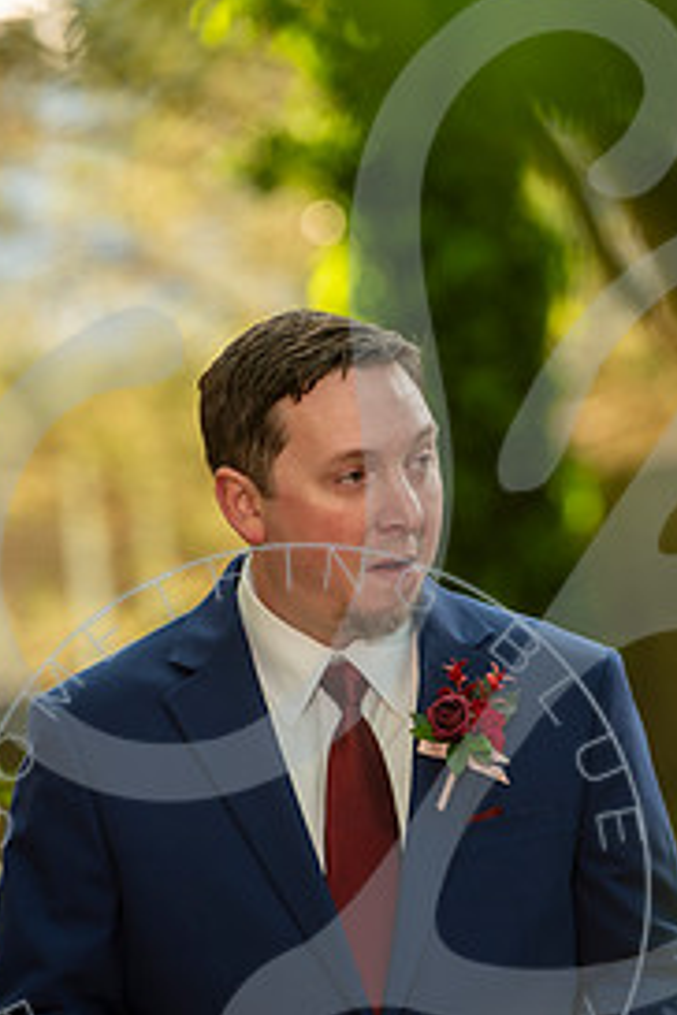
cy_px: 606
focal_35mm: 264
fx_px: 7446
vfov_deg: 7.8
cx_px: 472
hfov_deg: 5.2
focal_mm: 160
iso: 250
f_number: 2.8
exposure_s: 1/200
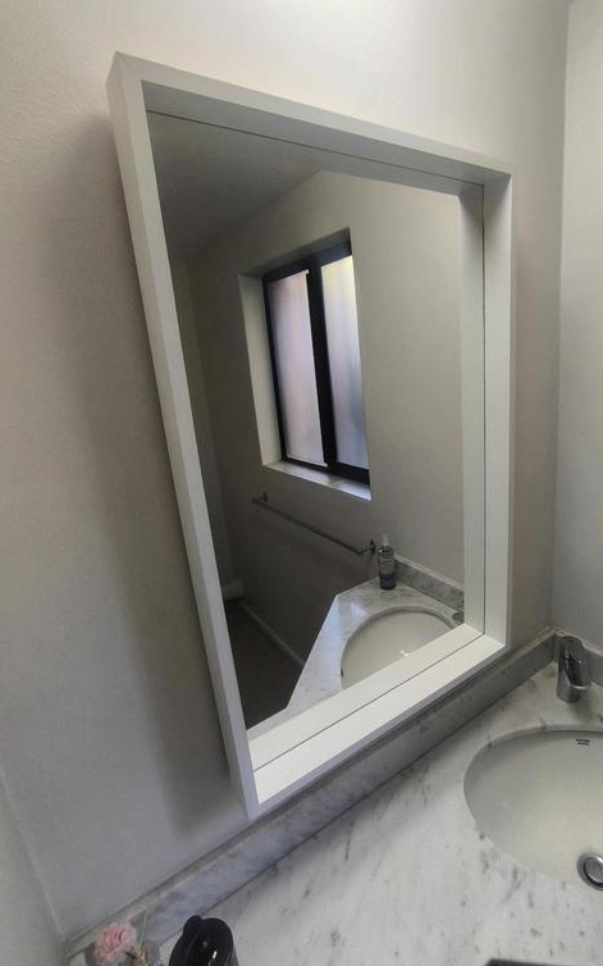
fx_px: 473
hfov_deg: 64.3
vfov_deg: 91.1
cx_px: 366
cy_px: 483
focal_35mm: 18
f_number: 2.2
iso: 100
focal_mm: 1.65
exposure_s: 1/50
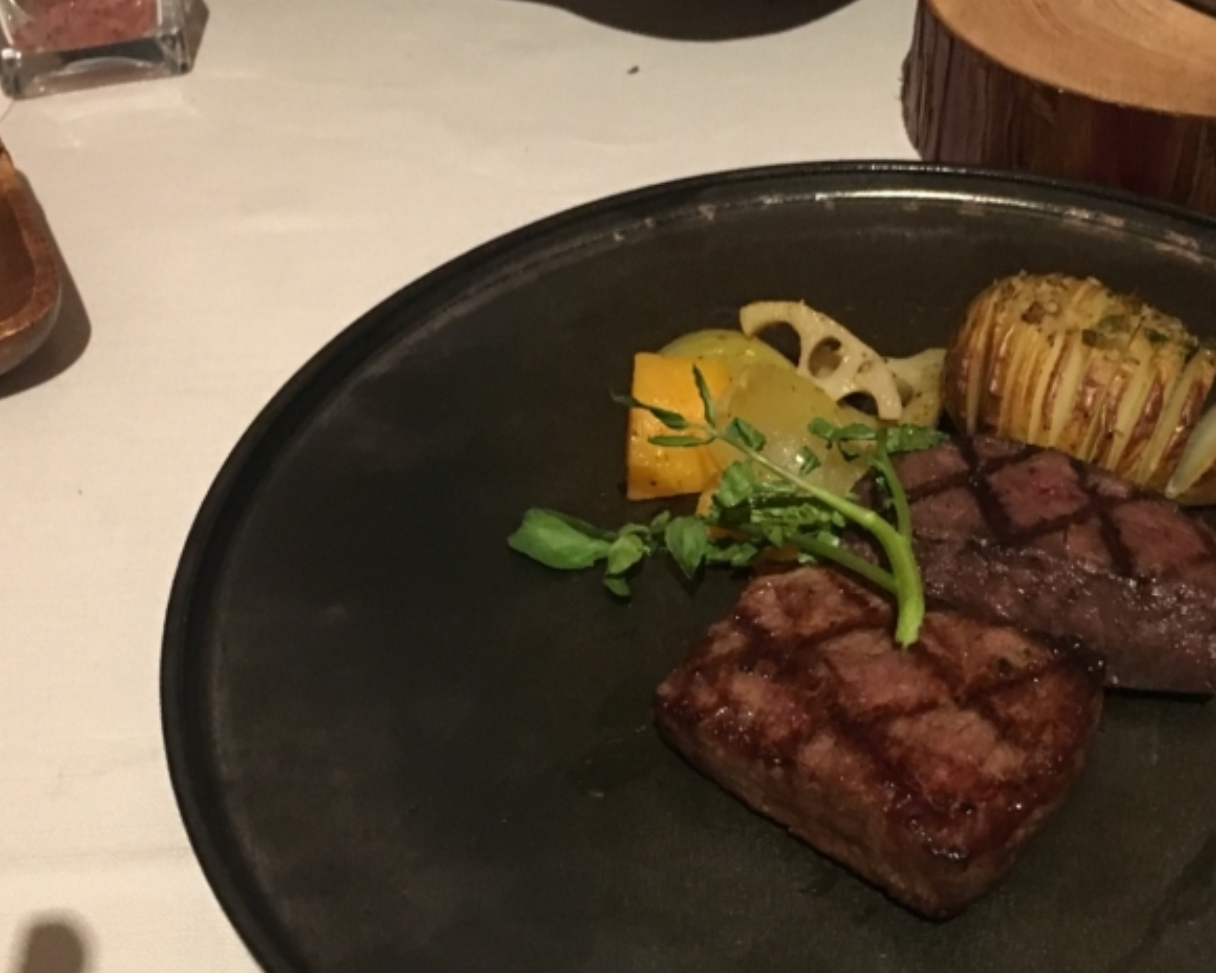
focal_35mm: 50
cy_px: 566
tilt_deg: -45.5
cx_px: 809
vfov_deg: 30.2
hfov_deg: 37.0
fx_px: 1799
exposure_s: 1/15
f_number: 2.2
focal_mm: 4.15
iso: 250
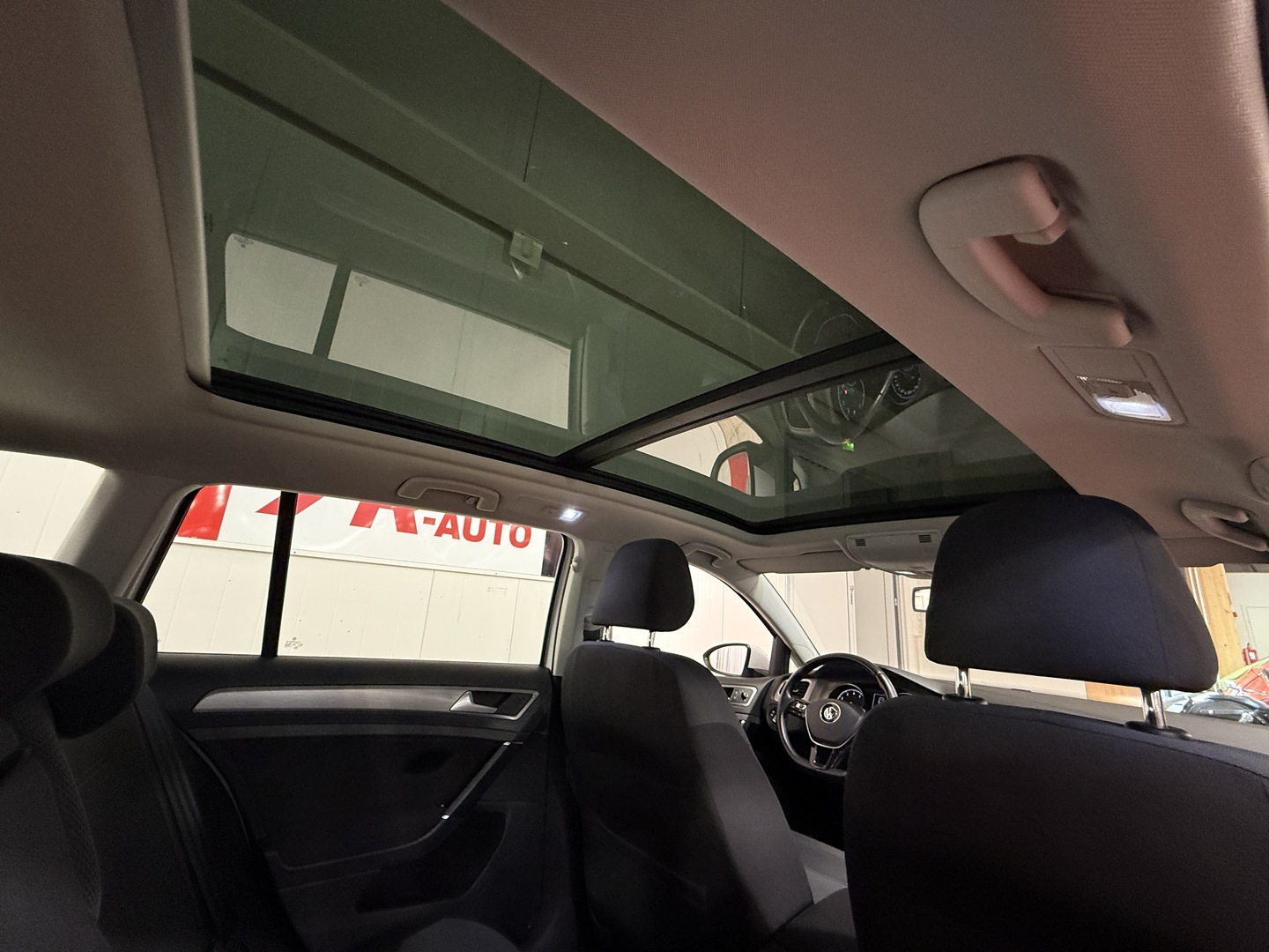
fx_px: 513
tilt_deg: +15.2
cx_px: 634
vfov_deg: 85.7
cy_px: 476
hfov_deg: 102.1
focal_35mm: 14
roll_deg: -4.0
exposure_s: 1/60
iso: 500
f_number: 2.2
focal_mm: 2.22
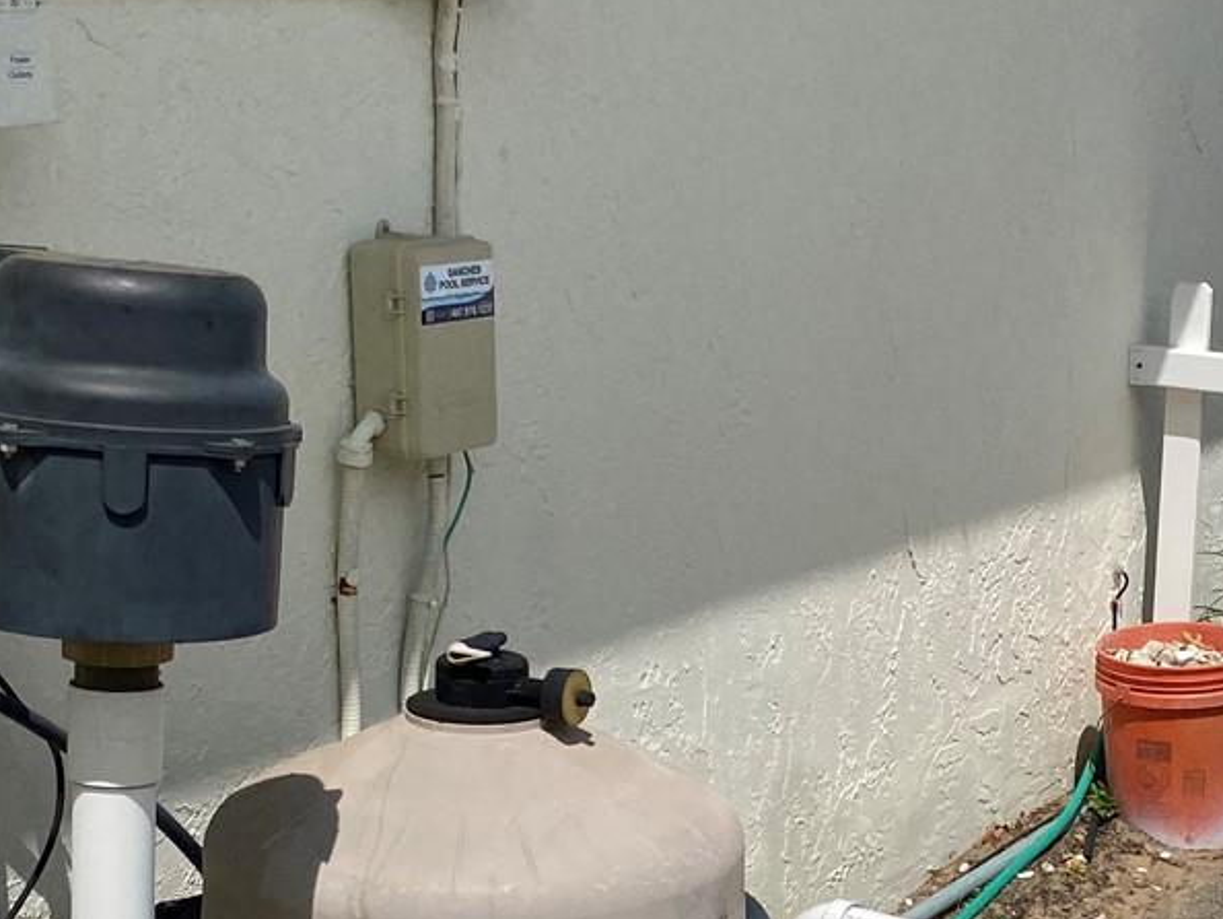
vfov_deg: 20.8
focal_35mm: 70
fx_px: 2474
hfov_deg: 27.1
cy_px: 717
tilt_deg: -15.1
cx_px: 1015
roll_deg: -3.3
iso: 32
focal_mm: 4.25
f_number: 1.8
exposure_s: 1/7194
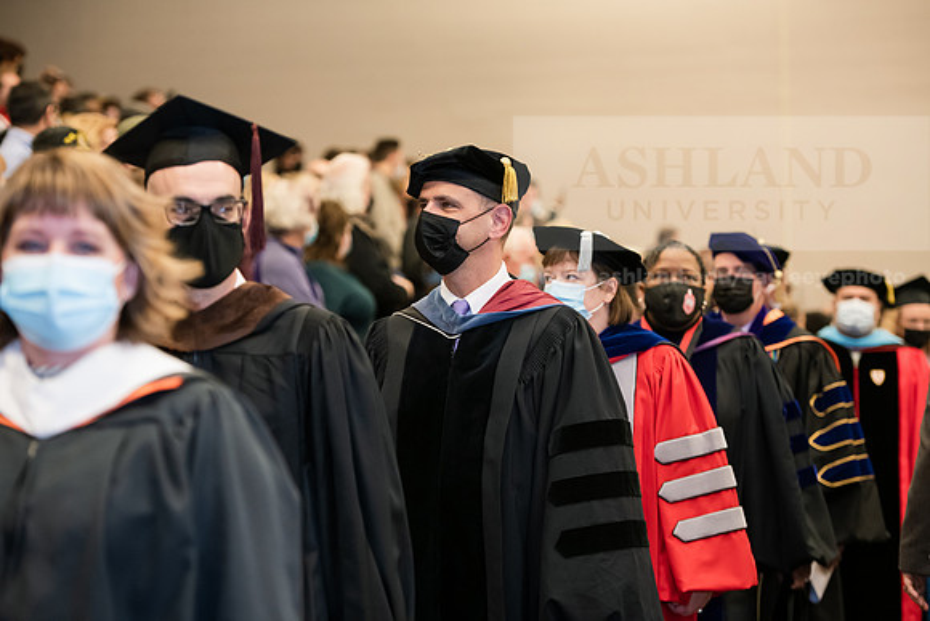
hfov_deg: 18.6
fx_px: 2842
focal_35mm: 110
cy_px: 310
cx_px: 465
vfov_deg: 12.5
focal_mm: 110
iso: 2000
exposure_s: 1/200
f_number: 3.5
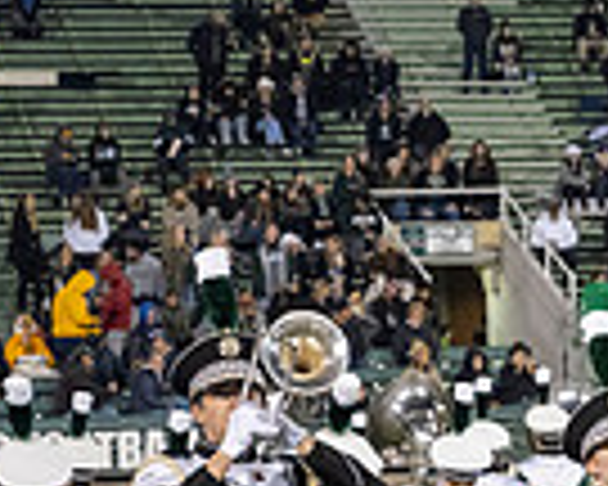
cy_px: 560
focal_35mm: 283
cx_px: 1130
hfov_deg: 6.7
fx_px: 5092
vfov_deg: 5.4
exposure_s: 1/500
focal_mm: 70
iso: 2000
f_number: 4
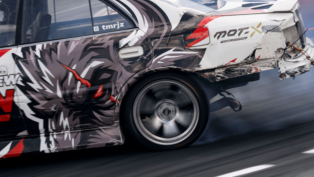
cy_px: 99
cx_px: 173
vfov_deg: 7.0
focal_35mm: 173
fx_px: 1441
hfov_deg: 12.4
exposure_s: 1/125
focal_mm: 90
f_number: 9
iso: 100
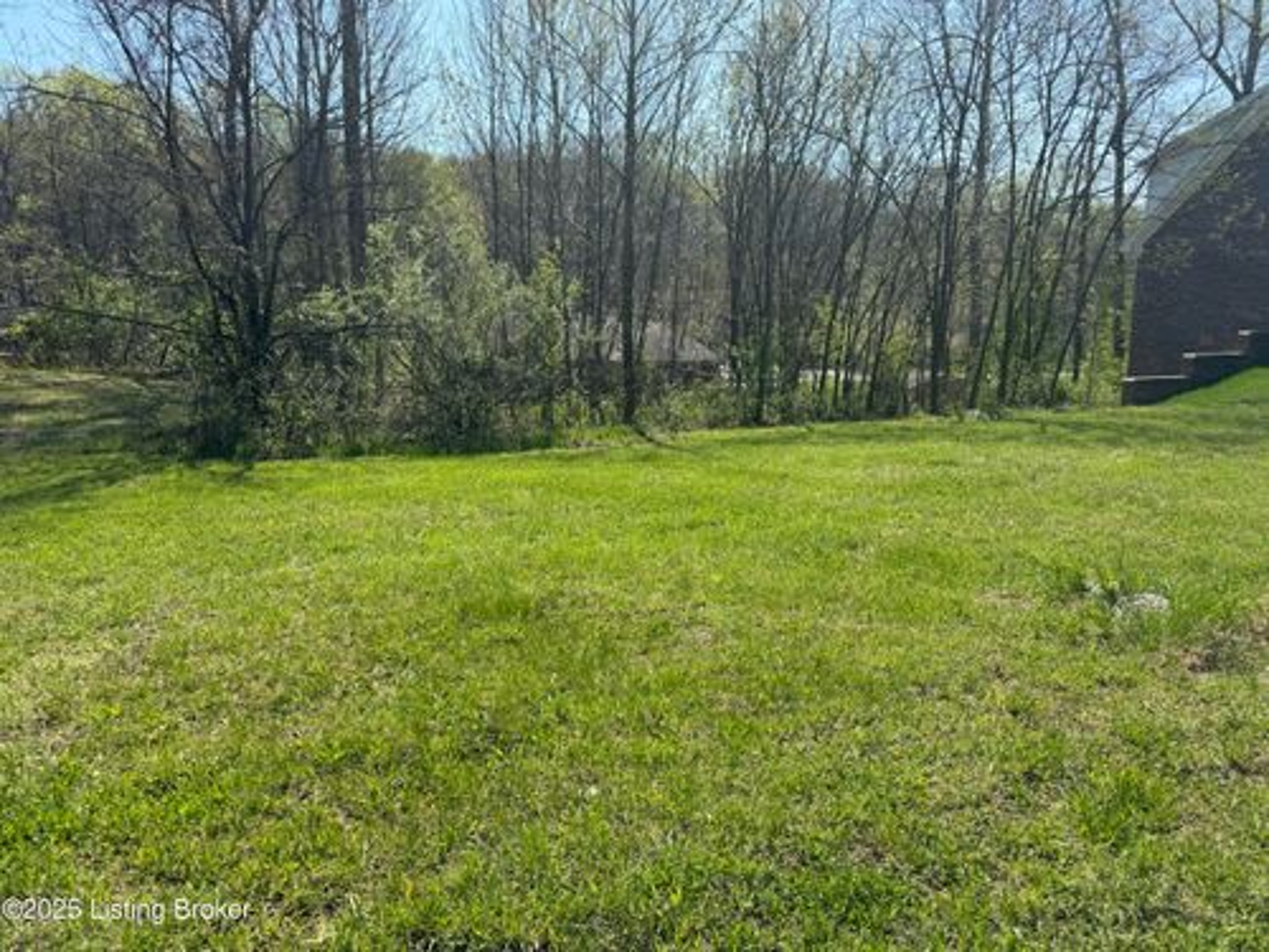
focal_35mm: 24
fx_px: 880
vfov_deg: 56.8
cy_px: 476
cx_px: 634
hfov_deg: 71.6
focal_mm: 6.76
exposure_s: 1/3096
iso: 80
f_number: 1.78
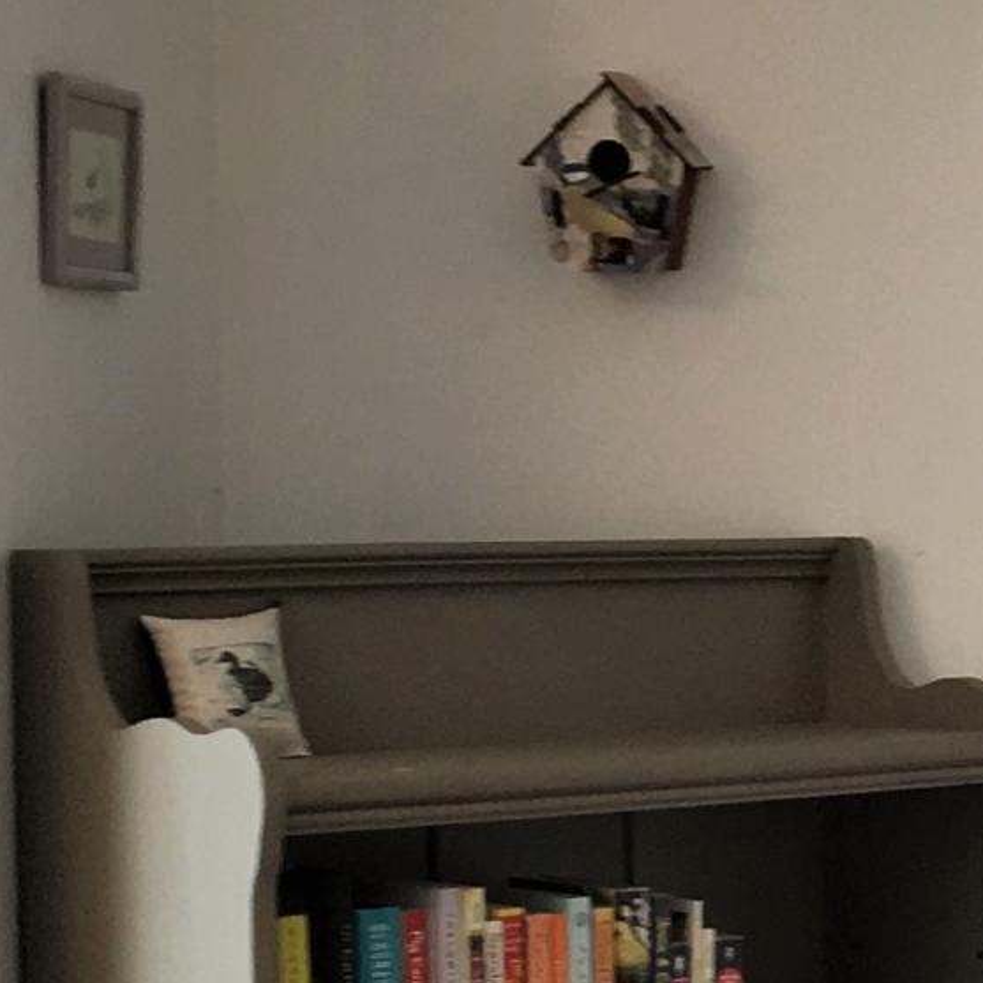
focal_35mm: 138
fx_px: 4434
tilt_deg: -5.3
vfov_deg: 12.6
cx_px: 1285
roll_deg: -0.4
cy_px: 881
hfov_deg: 12.3
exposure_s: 1/60
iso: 32
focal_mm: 4.15
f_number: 2.2
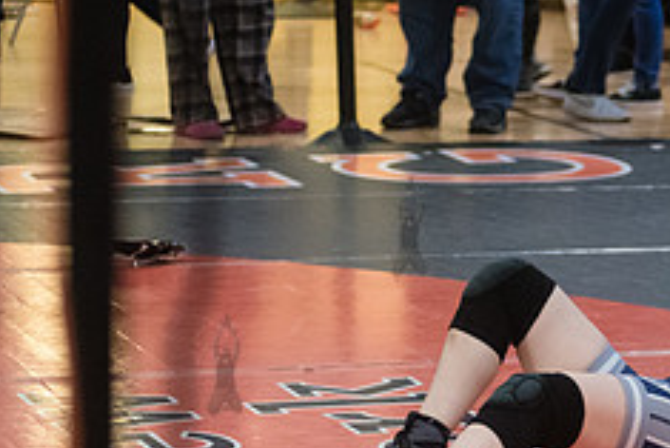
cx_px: 775
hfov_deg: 9.6
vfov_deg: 6.5
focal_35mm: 212
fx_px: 3948
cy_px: 364
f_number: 3.5
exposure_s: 1/640
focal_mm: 86
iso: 8000
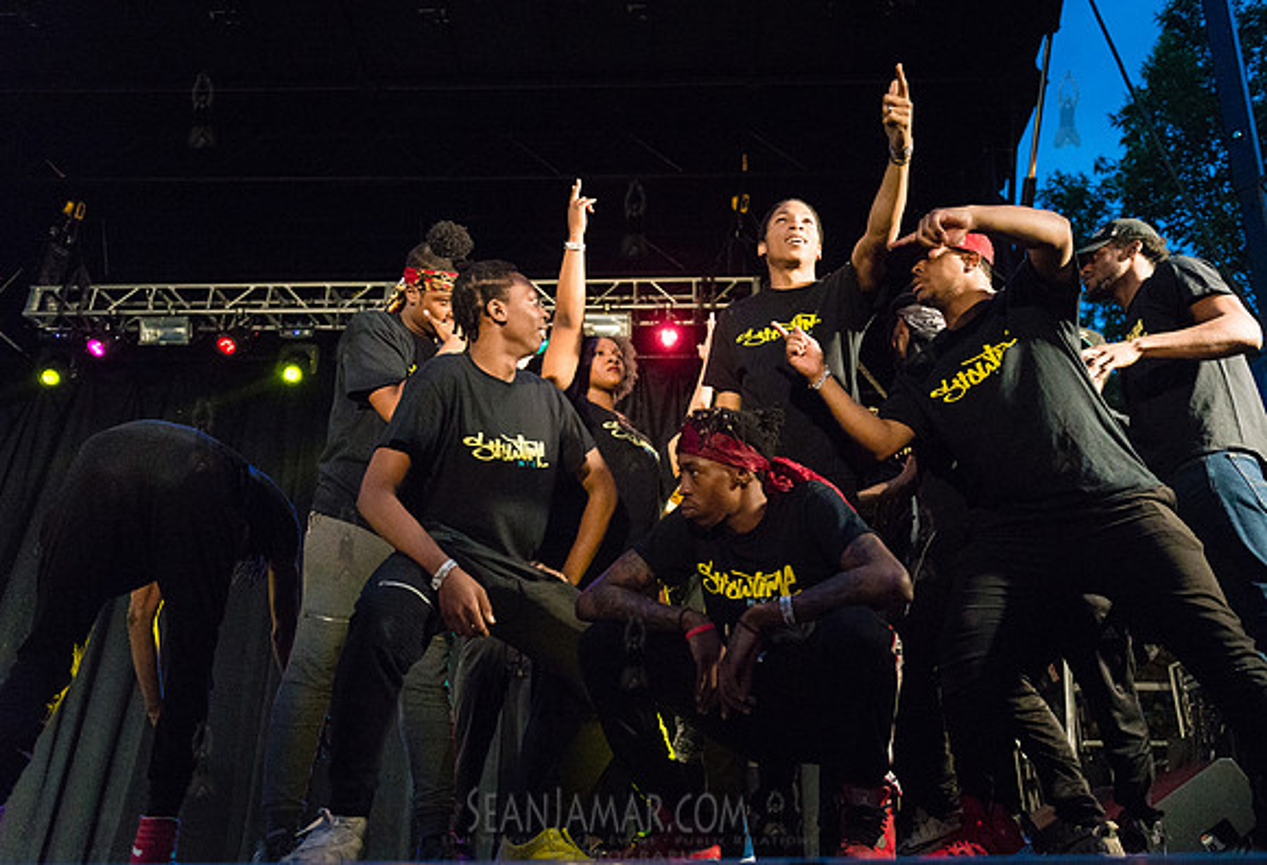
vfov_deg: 48.2
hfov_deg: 66.4
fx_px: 965
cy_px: 461
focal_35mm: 27
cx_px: 692
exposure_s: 1/1250
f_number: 2.8
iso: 4000
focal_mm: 24
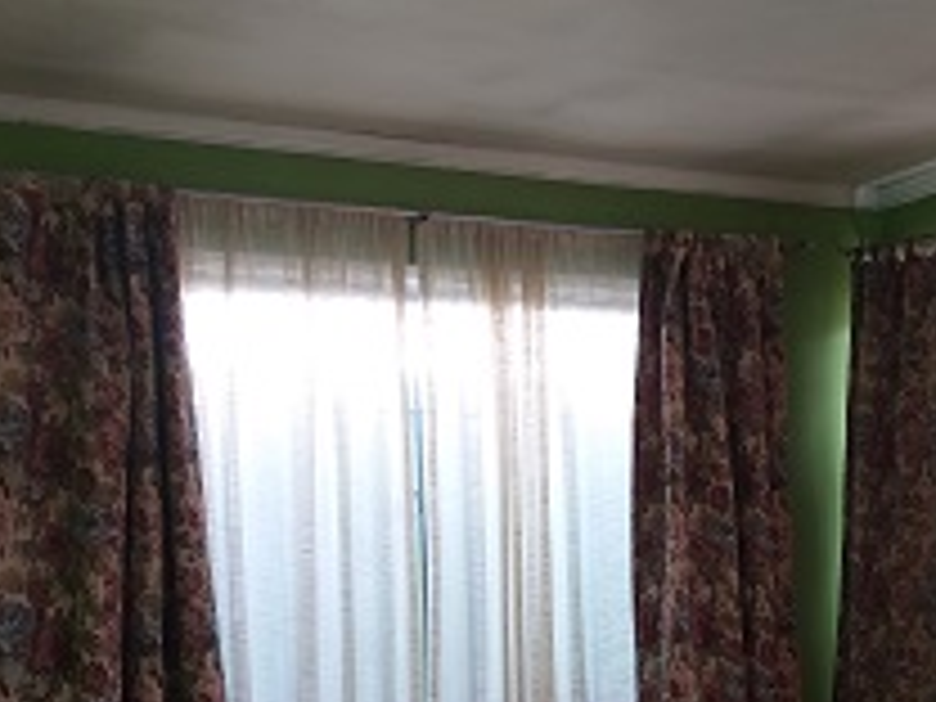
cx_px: 657
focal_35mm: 50
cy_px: 585
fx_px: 1352
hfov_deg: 37.6
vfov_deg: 28.3
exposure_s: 1/50
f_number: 1.7
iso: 50
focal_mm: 3.93
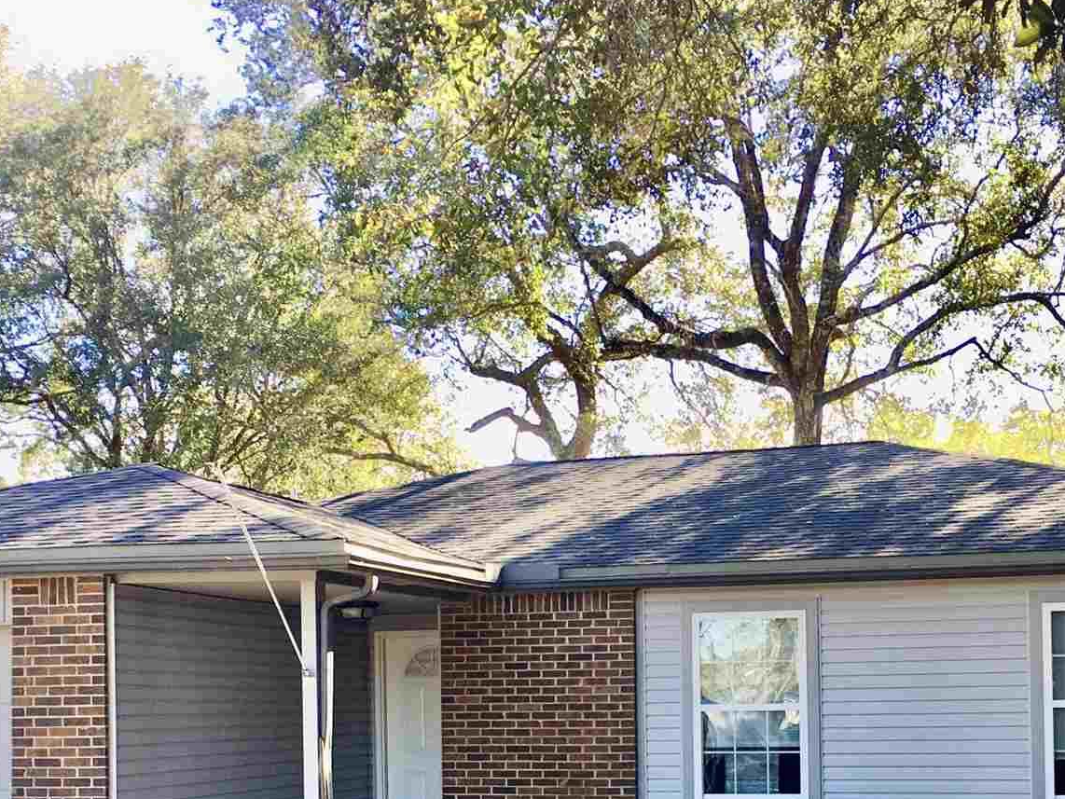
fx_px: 1600
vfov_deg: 27.3
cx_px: 575
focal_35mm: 52
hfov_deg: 36.8
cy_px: 676
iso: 25
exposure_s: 1/147
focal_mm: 4.15
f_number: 2.2
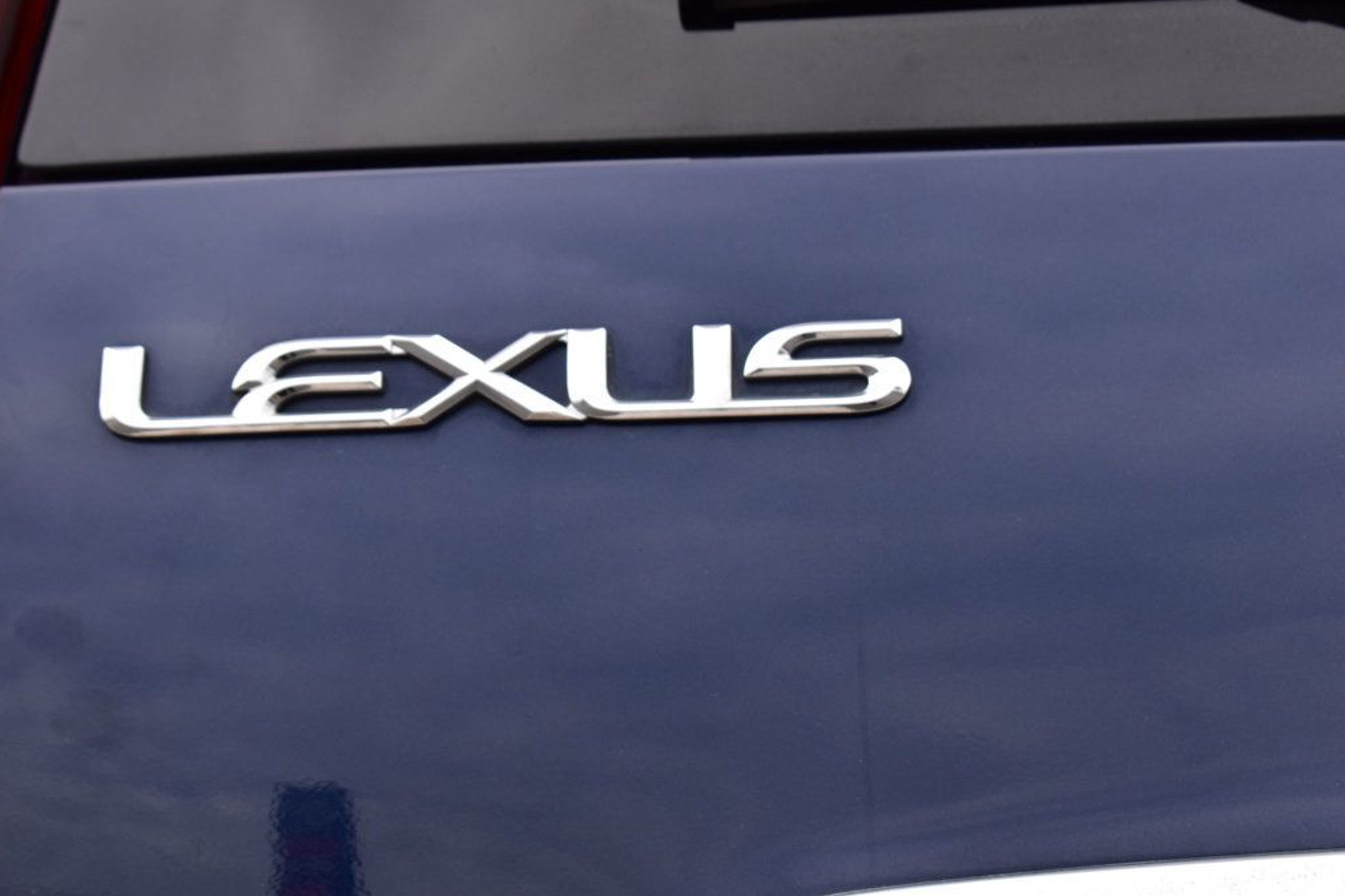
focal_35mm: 84
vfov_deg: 16.4
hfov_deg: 24.3
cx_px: 674
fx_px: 3120
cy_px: 444
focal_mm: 55
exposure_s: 1/200
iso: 400
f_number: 10
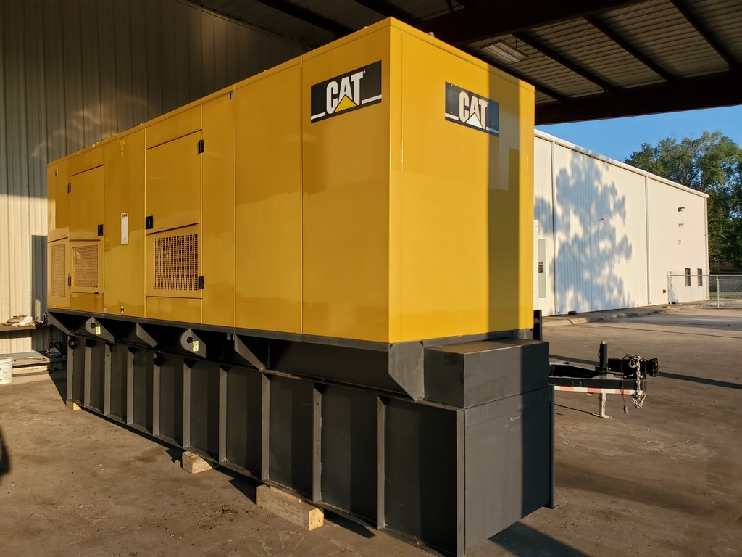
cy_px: 278
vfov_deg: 53.1
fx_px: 557
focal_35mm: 26
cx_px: 371
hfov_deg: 67.3
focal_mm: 4.3
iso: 50
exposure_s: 1/732
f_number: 2.4
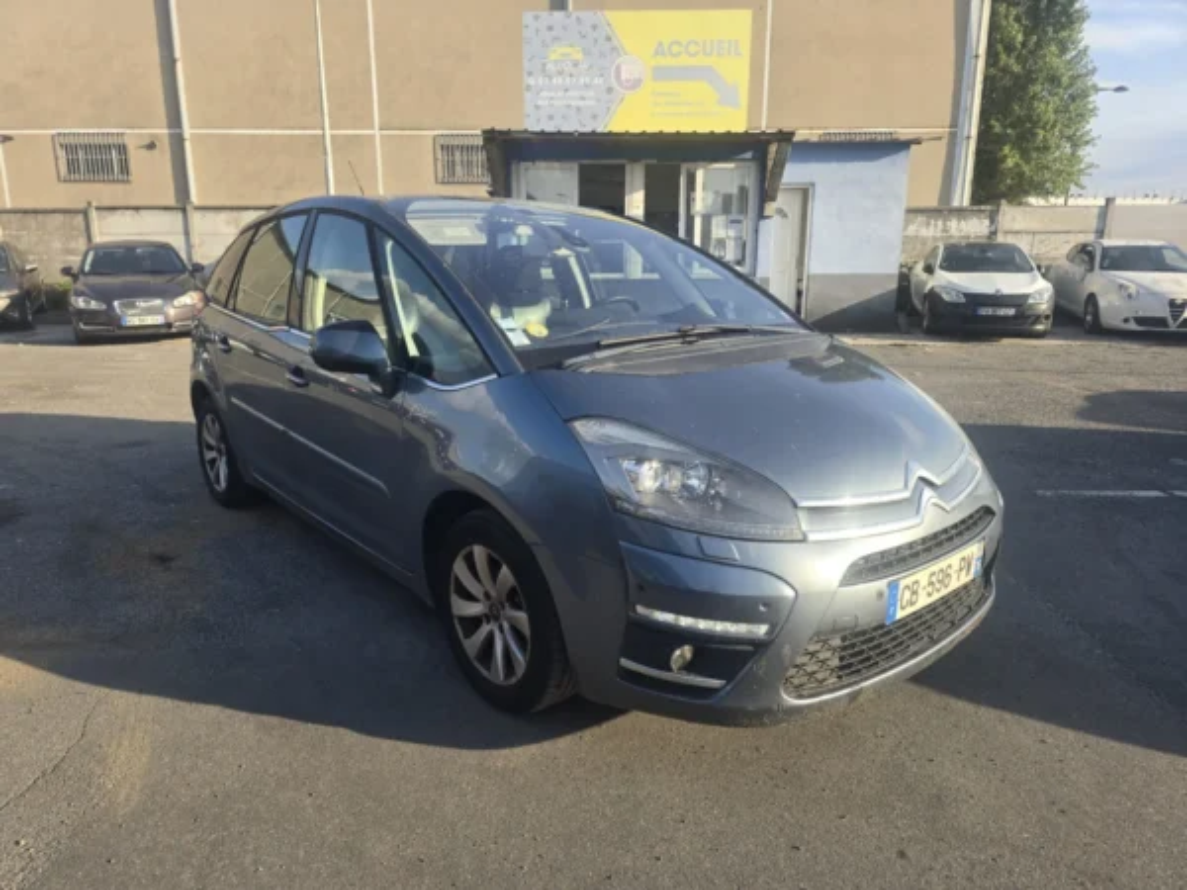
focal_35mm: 23
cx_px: 594
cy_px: 445
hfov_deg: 73.9
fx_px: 789
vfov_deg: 58.9
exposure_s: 1/267
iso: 12
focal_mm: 6.3
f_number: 1.7
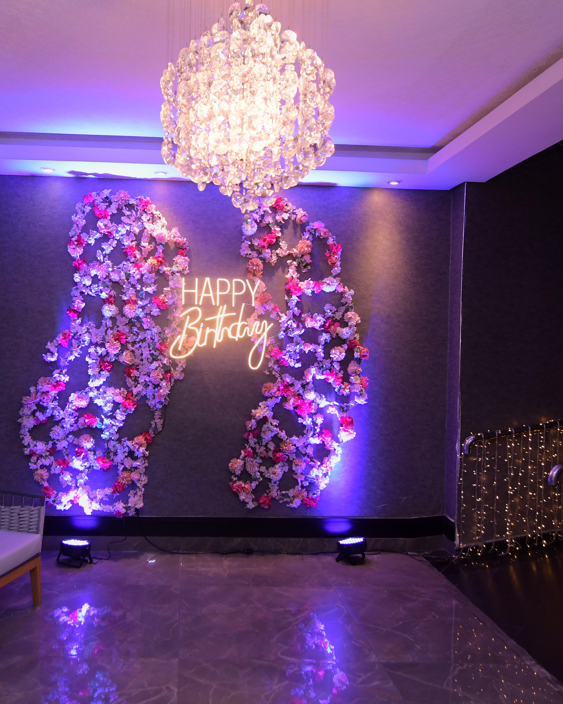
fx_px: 625
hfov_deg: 47.7
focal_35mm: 30
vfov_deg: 58.8
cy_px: 352
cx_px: 189
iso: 800
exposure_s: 1/200
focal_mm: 14
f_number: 3.2
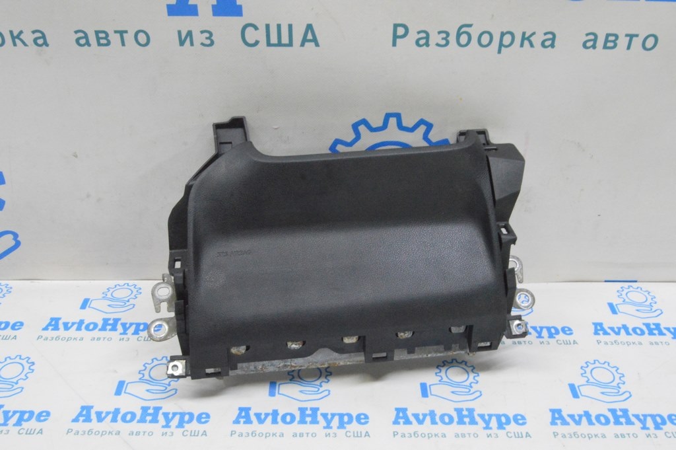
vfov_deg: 36.8
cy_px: 225
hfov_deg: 53.2
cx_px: 338
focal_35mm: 36
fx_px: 675
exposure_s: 1/20
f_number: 20
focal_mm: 24
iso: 6400
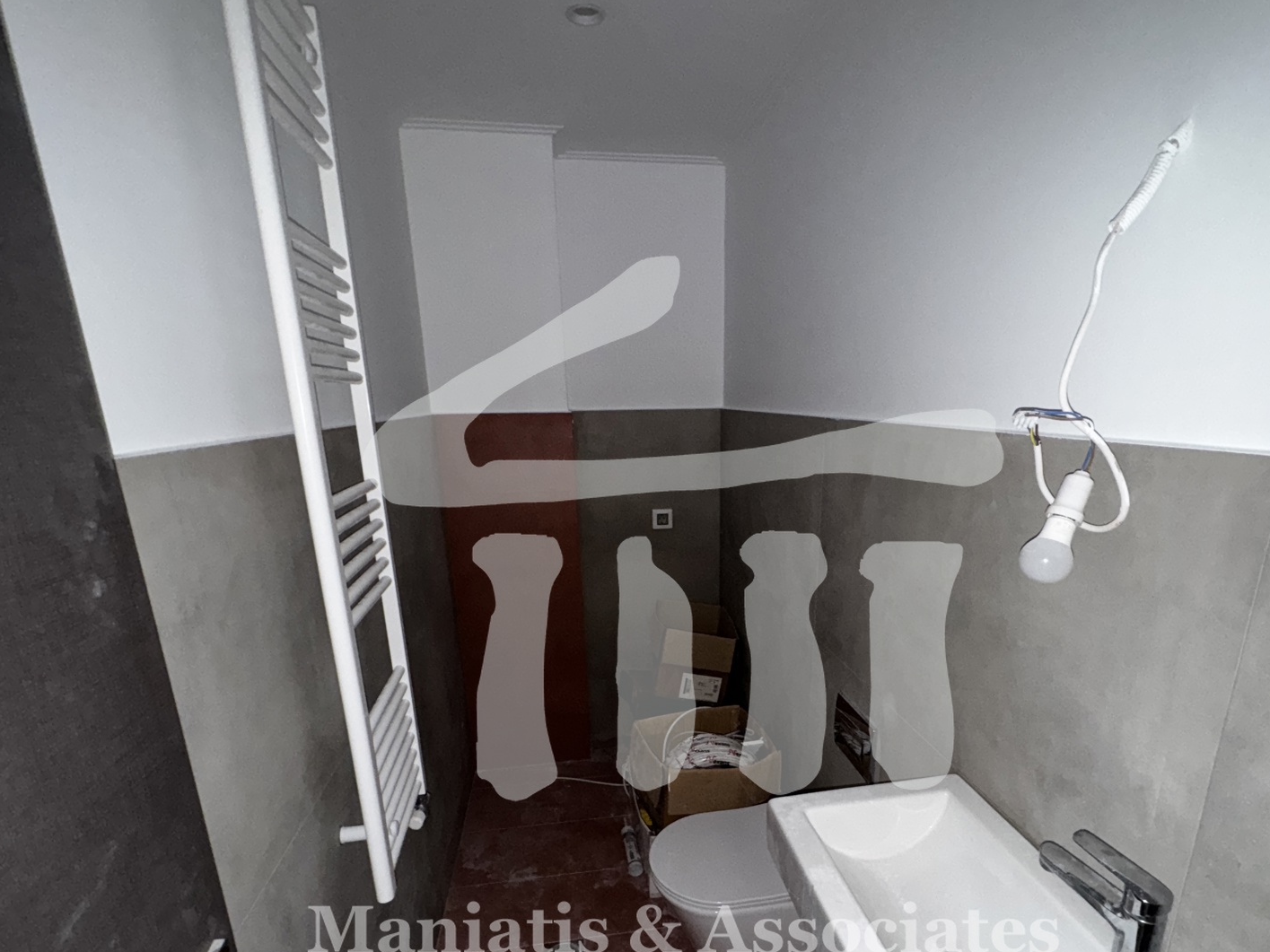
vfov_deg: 67.4
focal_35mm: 19
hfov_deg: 84.5
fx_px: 697
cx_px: 680
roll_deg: +1.0
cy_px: 606
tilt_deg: -16.9
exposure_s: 1/30
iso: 200
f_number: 2.2
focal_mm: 2.22
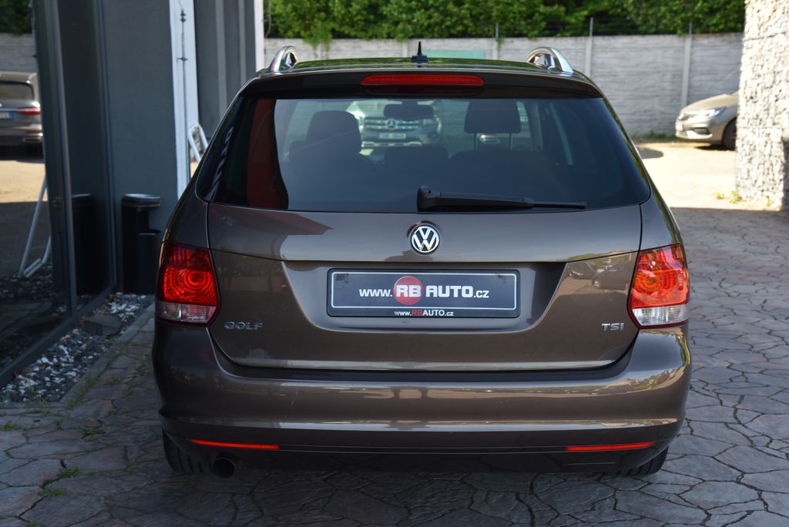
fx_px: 1140
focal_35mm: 52
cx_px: 394
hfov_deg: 38.2
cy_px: 264
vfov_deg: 26.0
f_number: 7.1
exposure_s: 1/200
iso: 500
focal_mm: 52
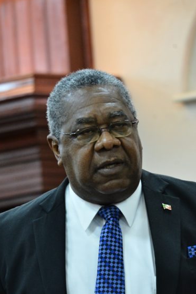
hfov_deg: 3.5
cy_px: 169
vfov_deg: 5.3
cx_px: 88
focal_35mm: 392
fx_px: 3201
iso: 3200
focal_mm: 270
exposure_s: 1/125
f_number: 5.6
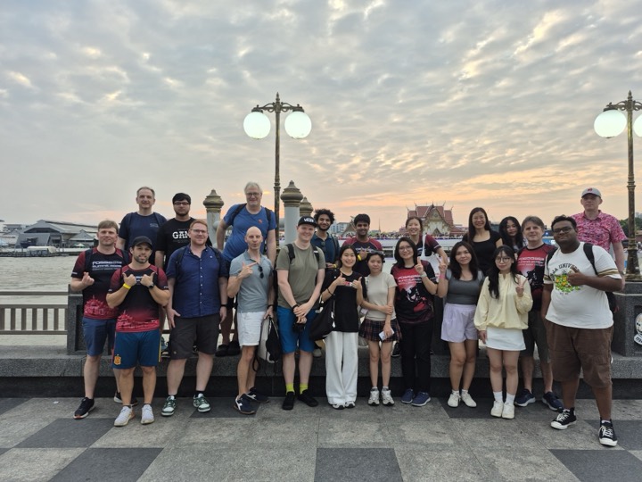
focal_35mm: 23
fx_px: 427
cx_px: 321
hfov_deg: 73.9
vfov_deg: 58.9
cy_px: 241
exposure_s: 1/115
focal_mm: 5.4
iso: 25
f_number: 1.8
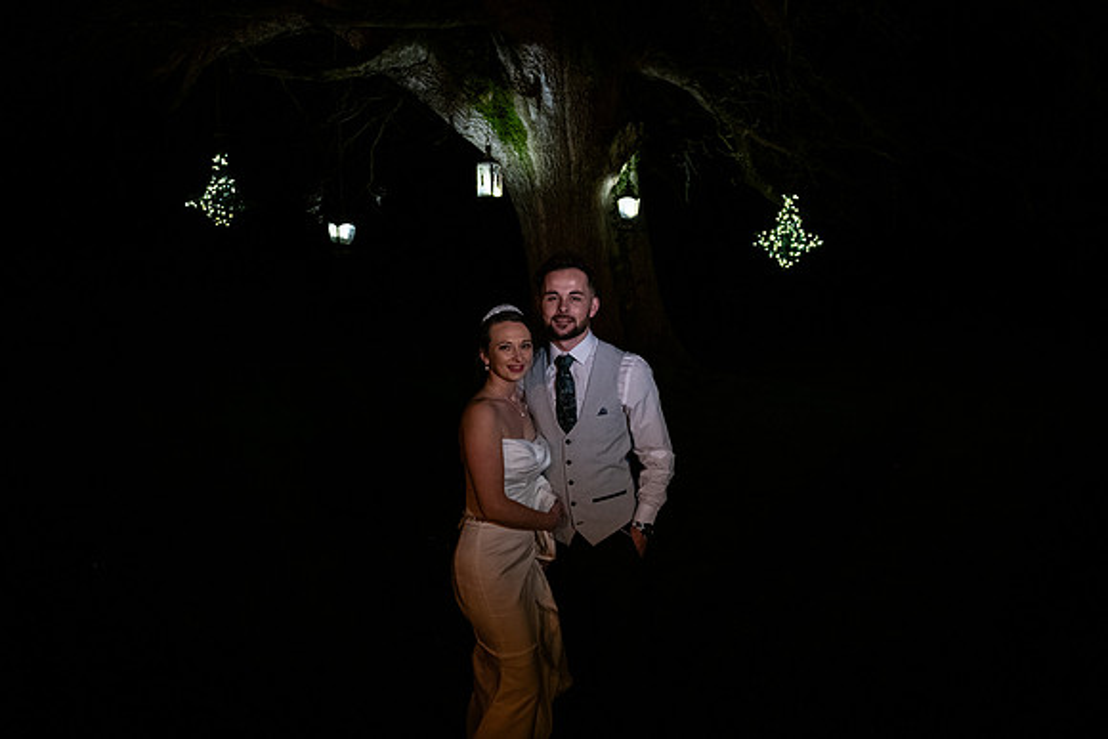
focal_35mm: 29
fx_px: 893
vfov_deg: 45.0
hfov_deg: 63.6
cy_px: 370
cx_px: 554
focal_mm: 29
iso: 2000
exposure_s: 1/160
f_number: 3.5
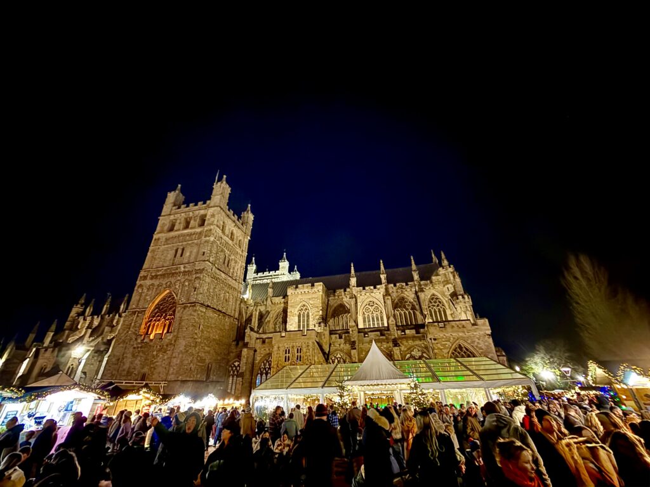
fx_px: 263
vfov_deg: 85.7
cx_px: 325
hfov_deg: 102.1
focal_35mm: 14
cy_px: 244
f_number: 2.2
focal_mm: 2.22
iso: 1000
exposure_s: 1/8
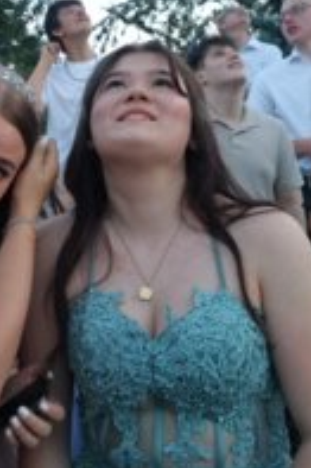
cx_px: 55
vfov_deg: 34.3
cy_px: 116
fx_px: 740
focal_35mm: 57
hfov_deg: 23.3
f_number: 1.6
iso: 125
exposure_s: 1/60
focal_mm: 5.56
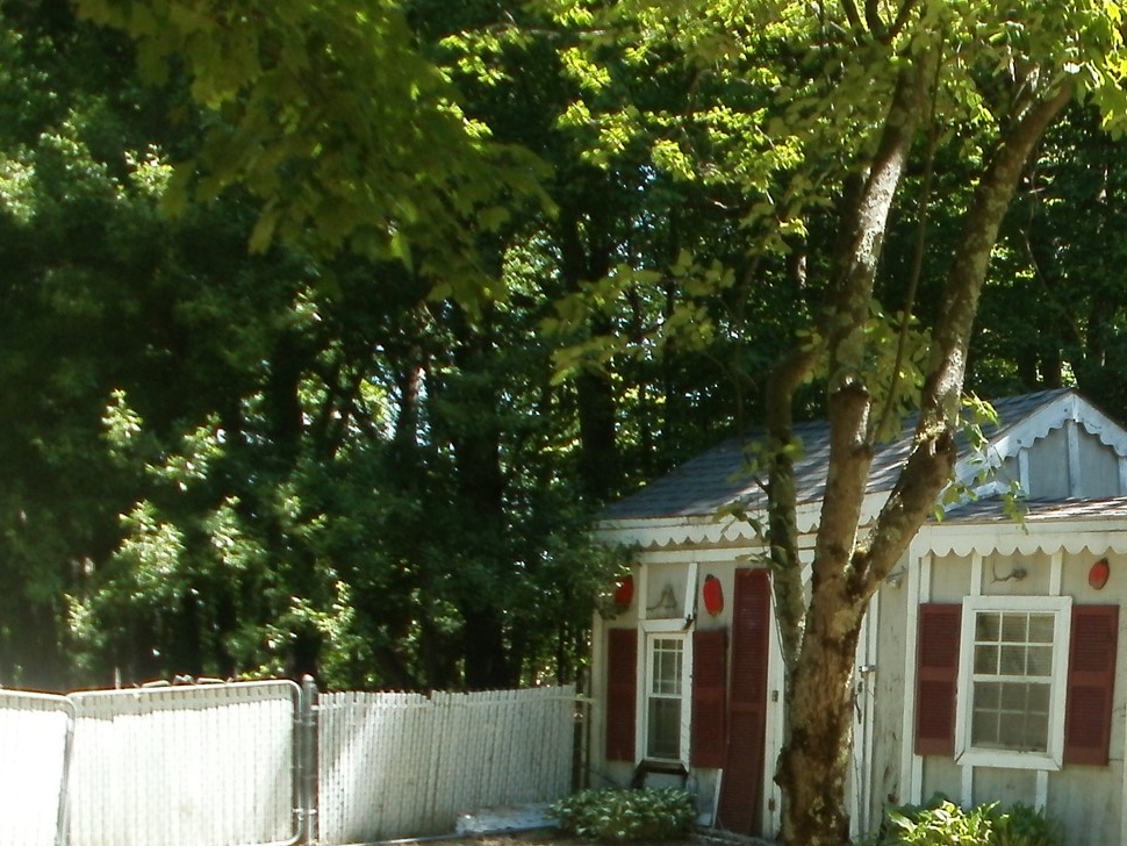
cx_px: 1164
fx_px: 2475
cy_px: 746
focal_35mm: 76
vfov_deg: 19.1
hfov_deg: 24.3
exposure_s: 1/160
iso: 100
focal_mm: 6.3
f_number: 3.5
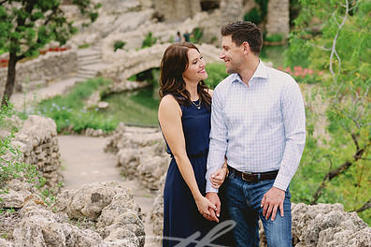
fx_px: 752
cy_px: 167
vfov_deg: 18.6
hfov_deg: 27.7
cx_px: 182
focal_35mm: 73
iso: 400
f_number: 2.5
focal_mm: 50
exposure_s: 1/1000
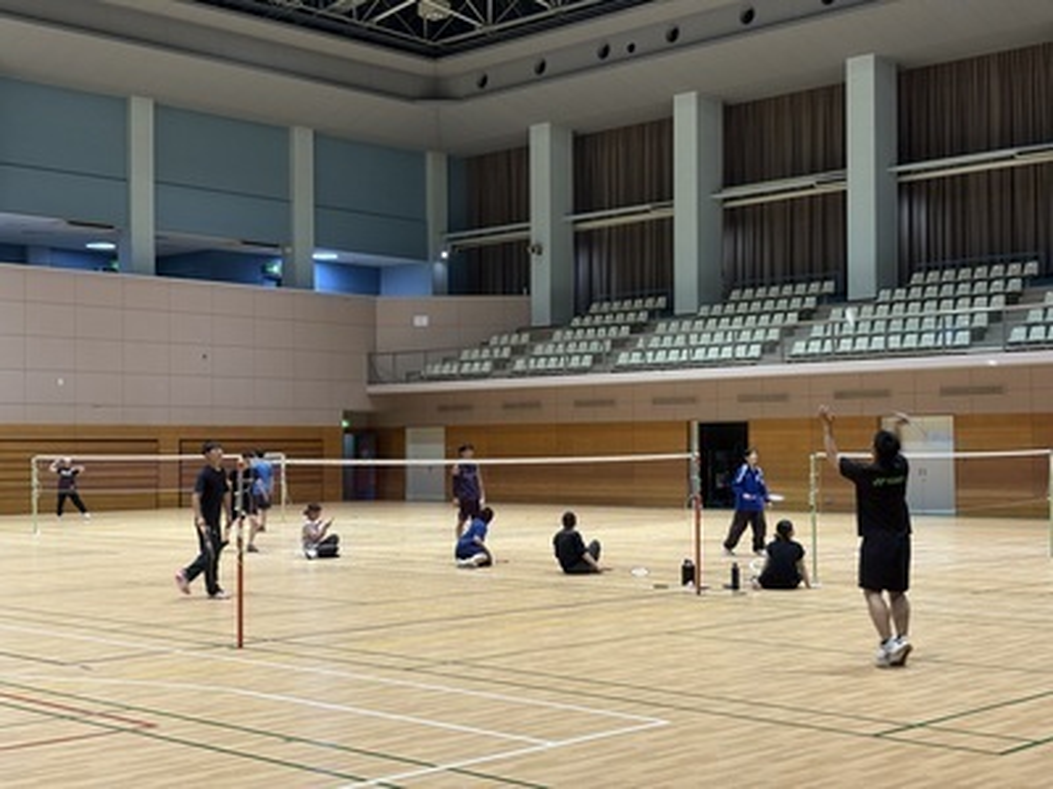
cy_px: 394
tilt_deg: +1.6
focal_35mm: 52
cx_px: 526
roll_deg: +1.3
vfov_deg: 28.0
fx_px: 1582
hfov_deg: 36.8
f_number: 1.6
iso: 125
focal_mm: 5.96
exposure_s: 1/50
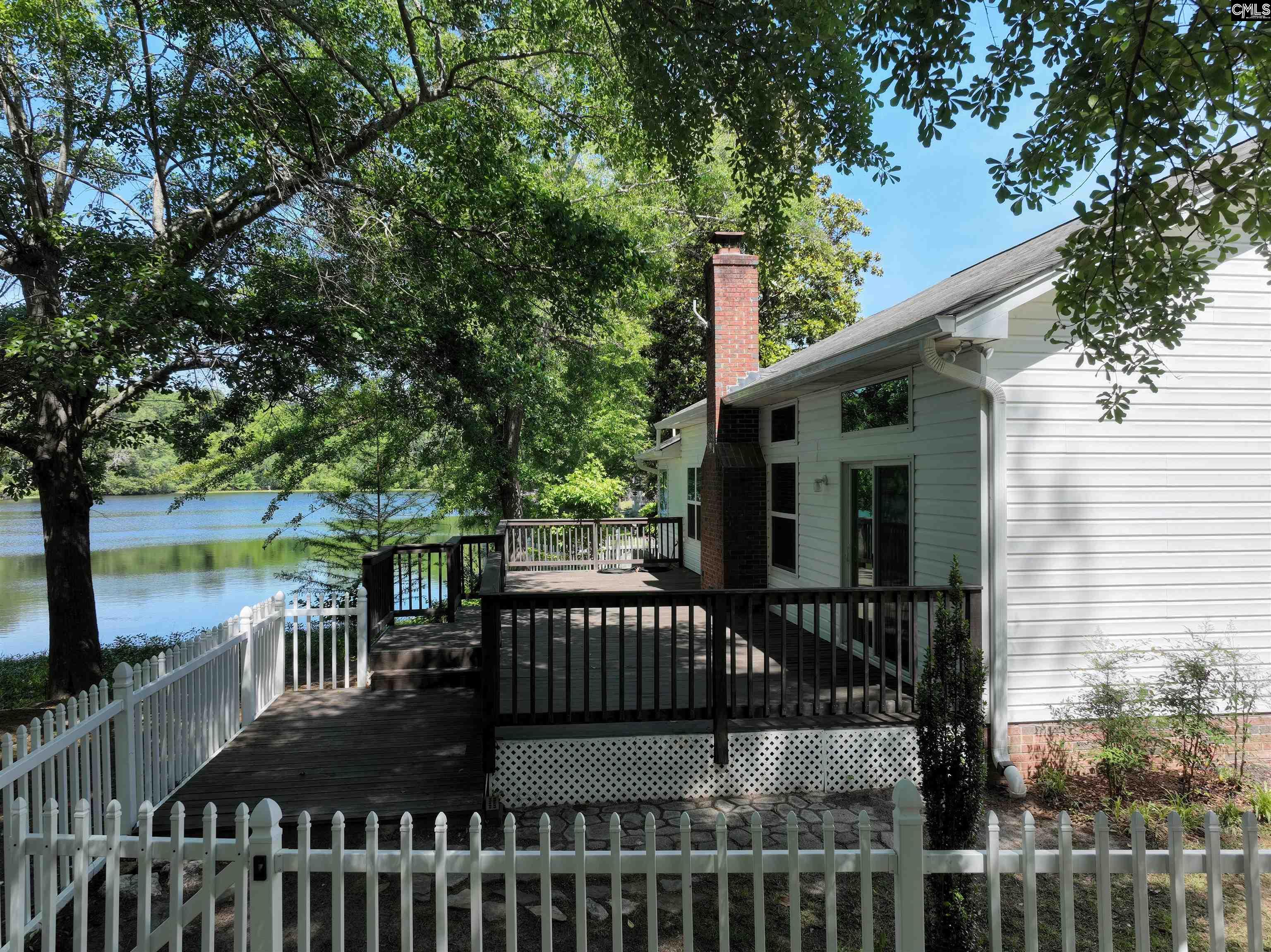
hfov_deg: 71.6
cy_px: 476
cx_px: 636
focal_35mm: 24
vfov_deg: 56.8
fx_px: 881
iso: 410
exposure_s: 1/2500
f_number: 2.8
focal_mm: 12.29
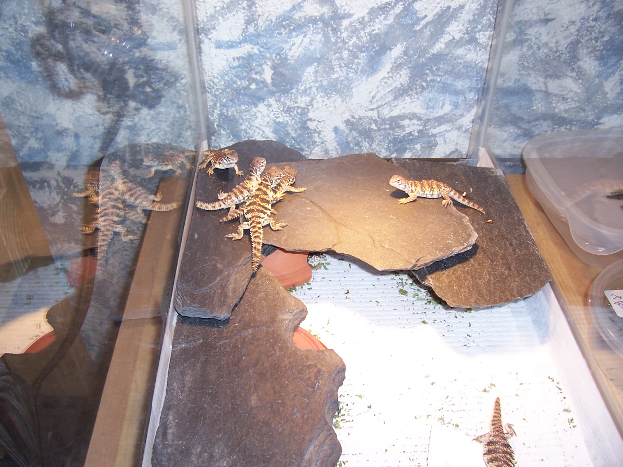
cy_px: 234
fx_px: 612
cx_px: 312
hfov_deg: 54.0
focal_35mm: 34
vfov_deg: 41.8
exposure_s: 1/60
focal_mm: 5.6
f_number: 2.7
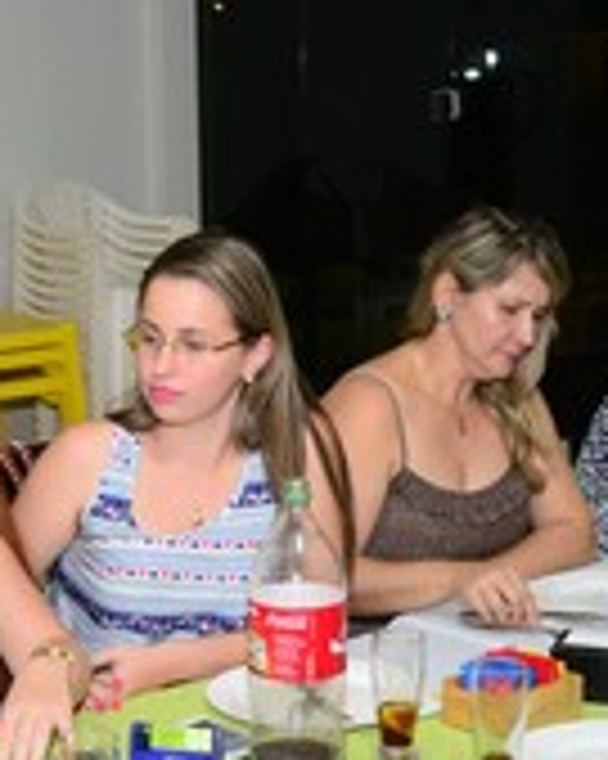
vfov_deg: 25.0
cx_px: -81
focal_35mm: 75
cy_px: 594
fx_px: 1689
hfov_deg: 19.5
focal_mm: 20
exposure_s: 1/60
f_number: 4
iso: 1600
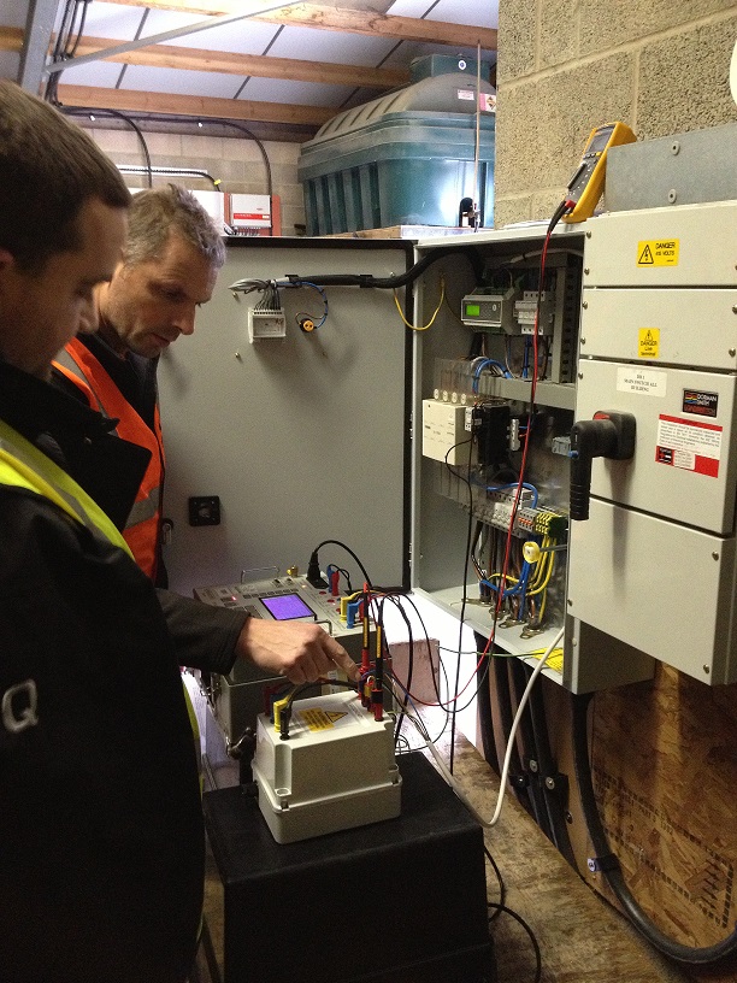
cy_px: 492
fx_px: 994
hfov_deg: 40.7
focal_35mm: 35
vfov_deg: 52.6
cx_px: 368
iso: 400
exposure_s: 1/20
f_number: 2.4
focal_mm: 4.28
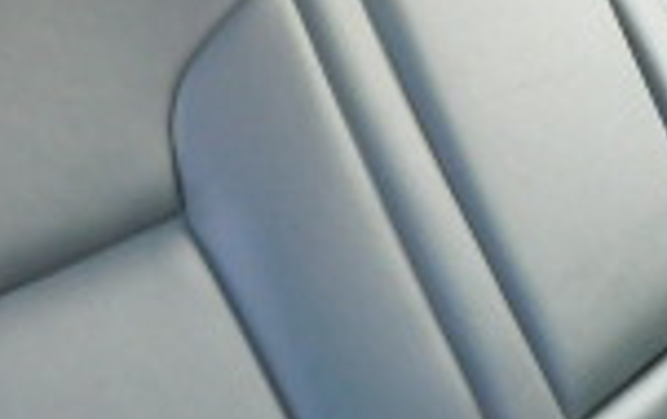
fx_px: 1876
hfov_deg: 19.5
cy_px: 159
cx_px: 689
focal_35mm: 103
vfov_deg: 12.8
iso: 125
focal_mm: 4
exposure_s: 1/40
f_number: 3
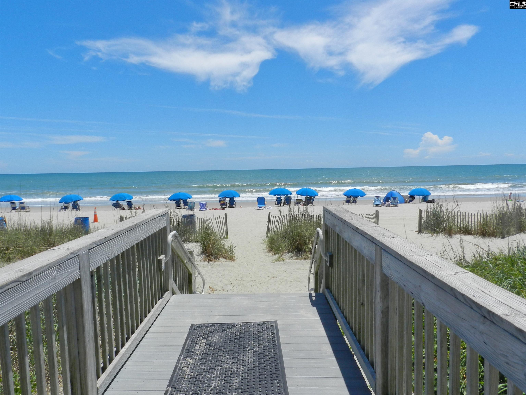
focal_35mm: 25
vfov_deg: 54.9
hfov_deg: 69.4
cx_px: 263
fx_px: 380
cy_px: 198
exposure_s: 1/800
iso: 160
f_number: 5.6
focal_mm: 4.5
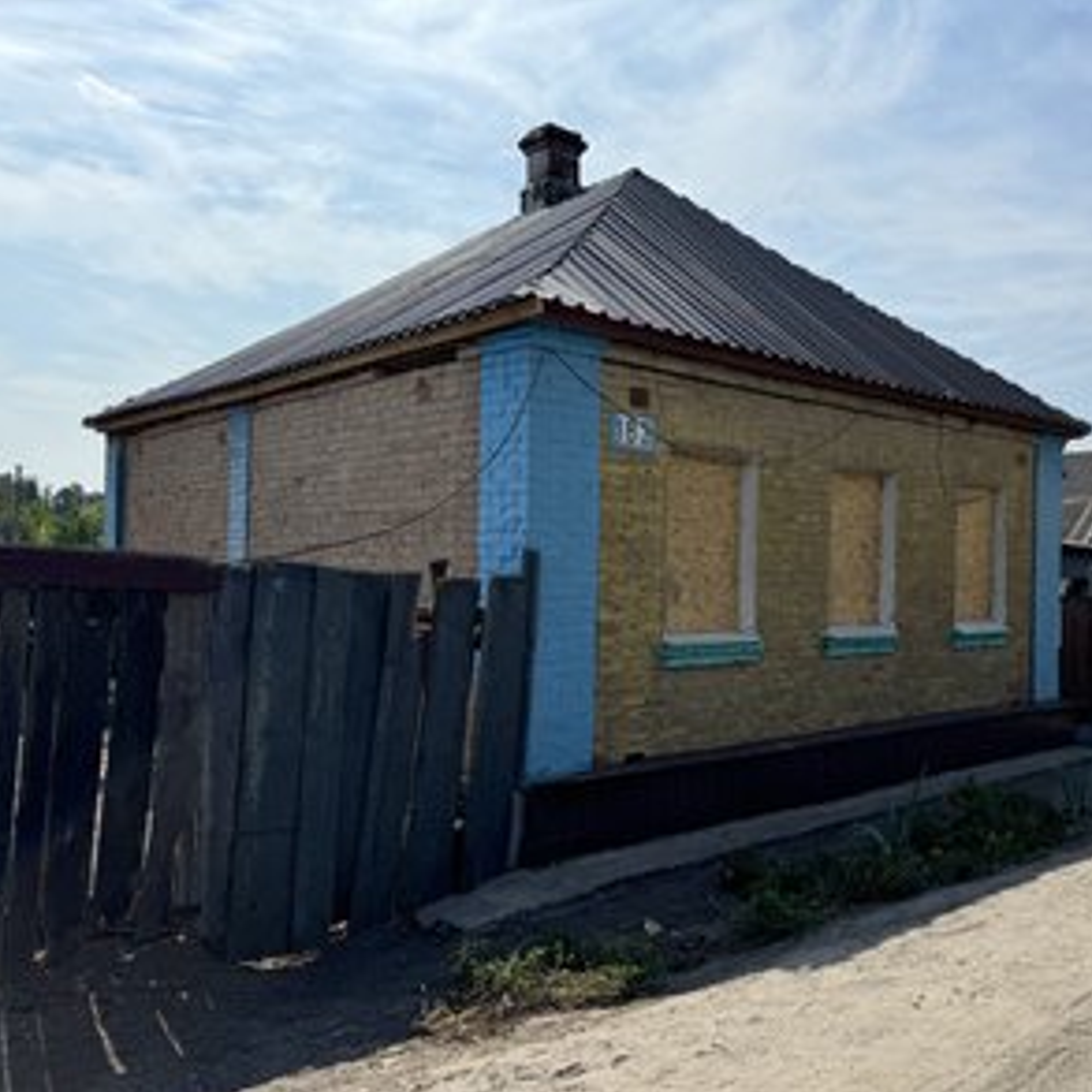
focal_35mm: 29
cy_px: 555
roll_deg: -0.6
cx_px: 734
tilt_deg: +0.7
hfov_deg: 54.4
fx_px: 1035
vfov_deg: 55.6
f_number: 1.78
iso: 80
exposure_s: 1/5814
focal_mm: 6.76
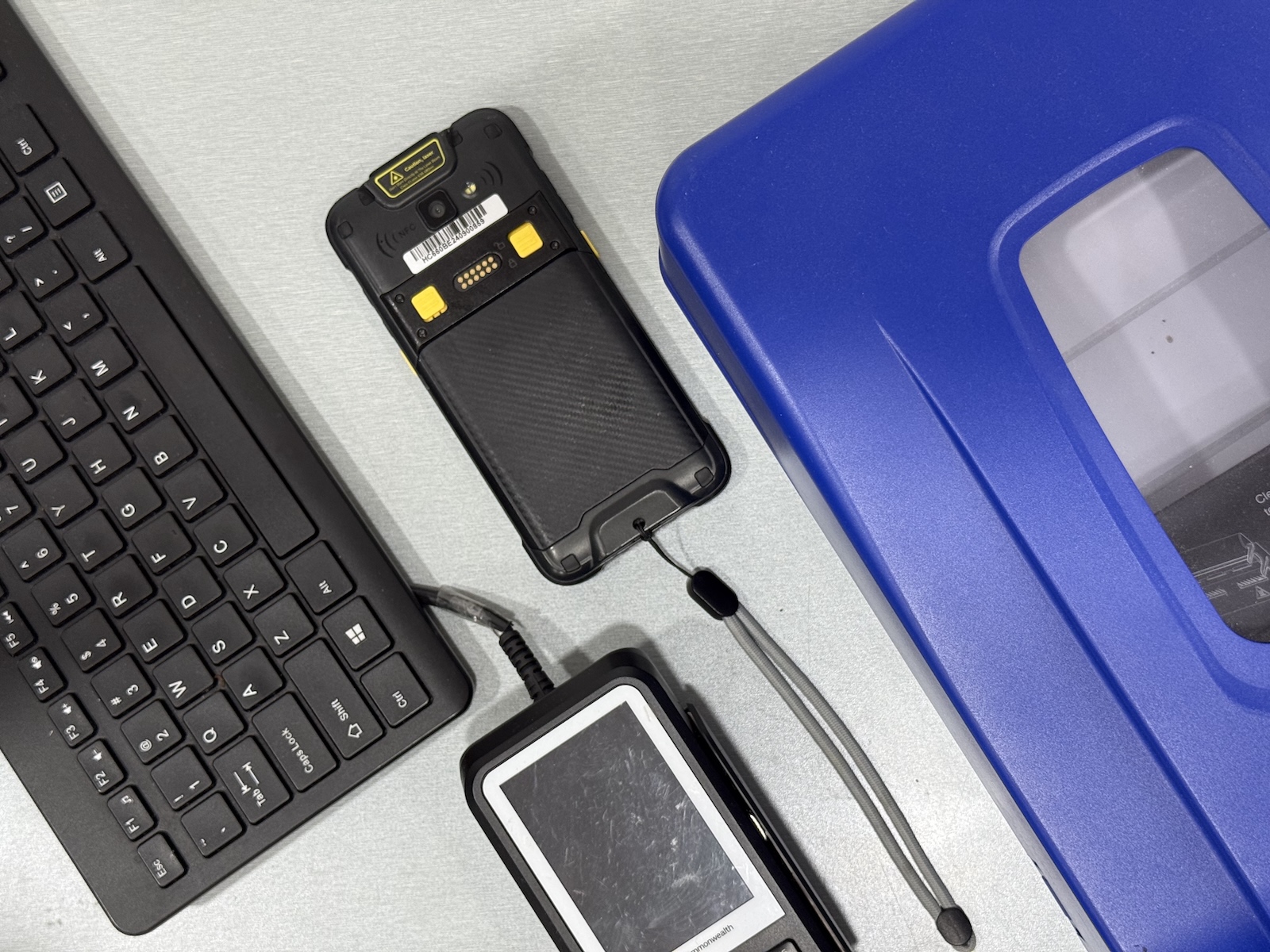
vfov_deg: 30.3
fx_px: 1761
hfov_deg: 39.7
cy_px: 476
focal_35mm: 48
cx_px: 635
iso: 80
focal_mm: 6.76
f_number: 1.78
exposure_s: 1/50
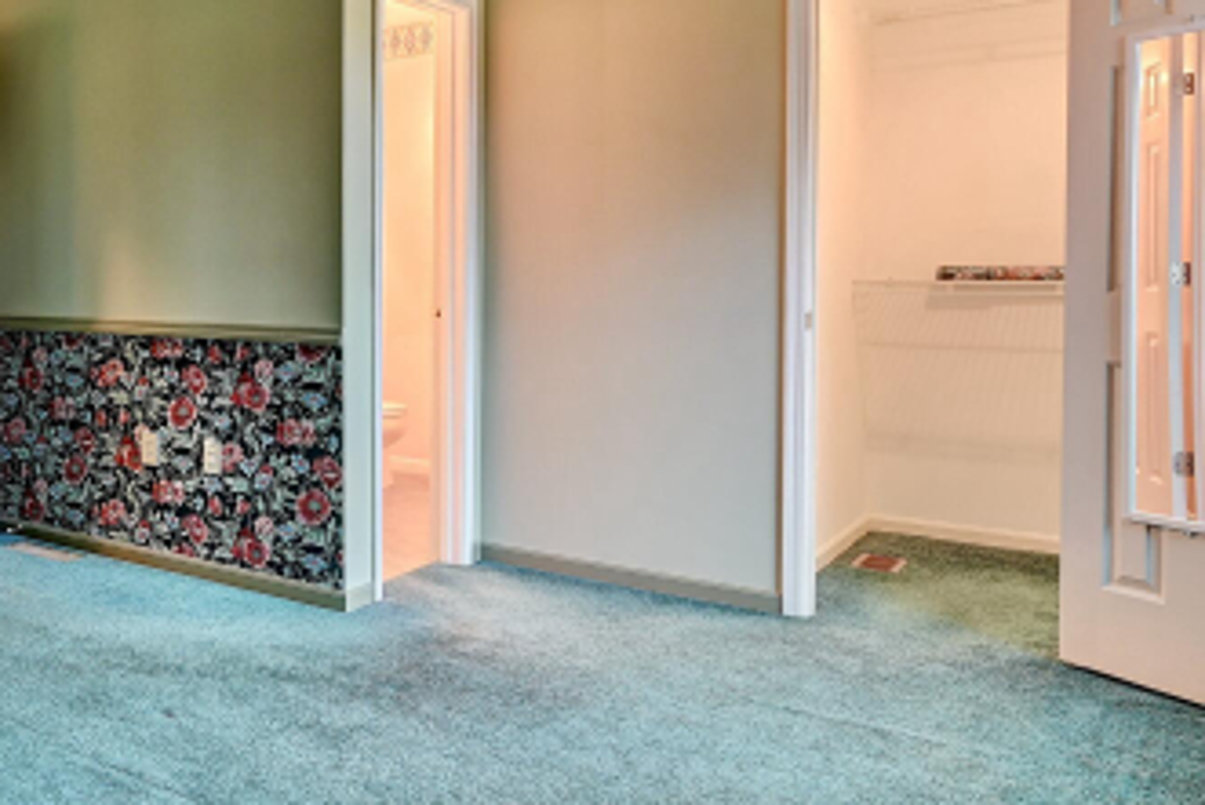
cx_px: -22
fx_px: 1138
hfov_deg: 46.0
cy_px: 299
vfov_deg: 38.7
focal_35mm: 34
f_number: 8
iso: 250
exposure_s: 1.6
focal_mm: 15
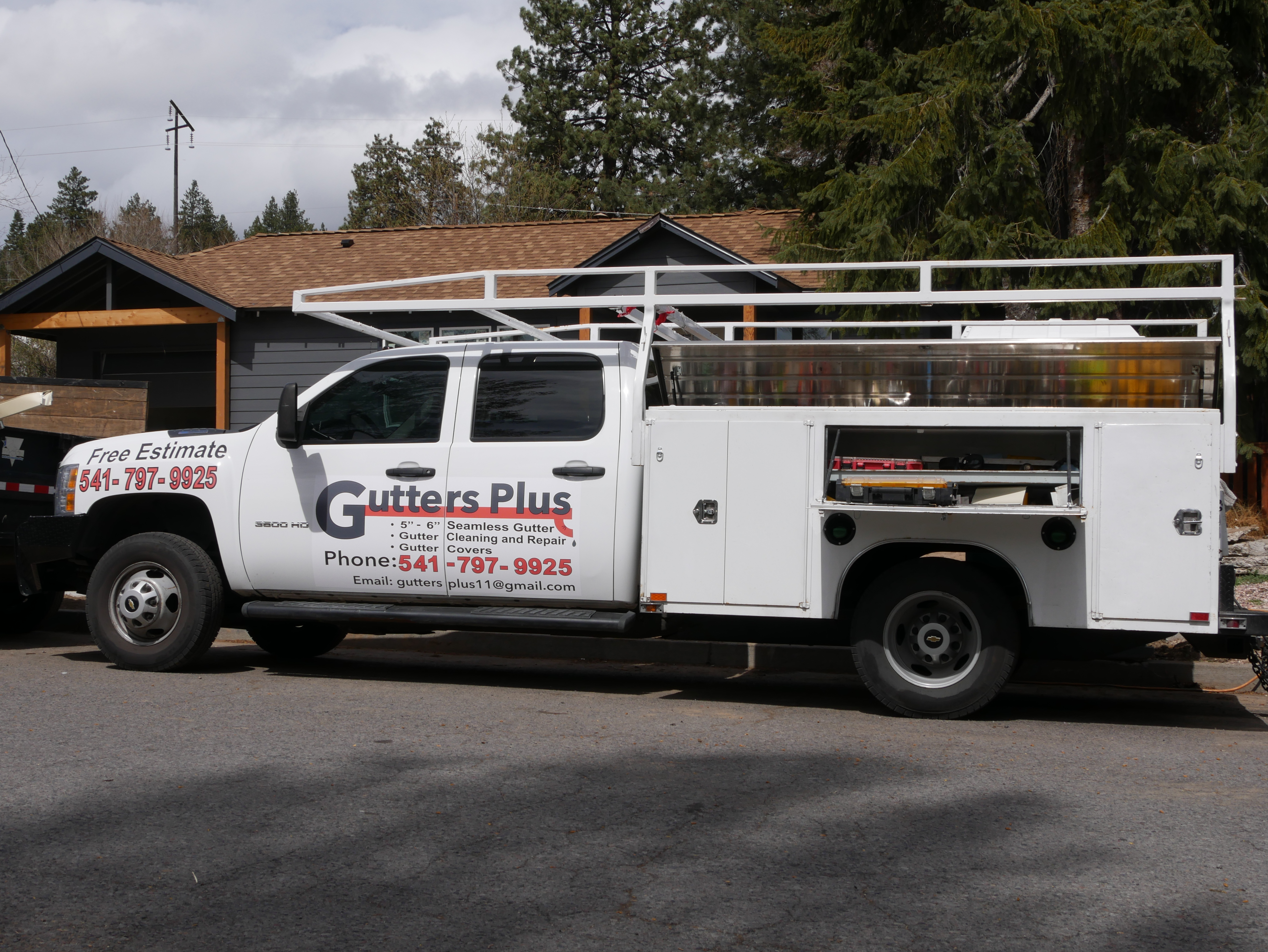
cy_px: 476
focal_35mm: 42
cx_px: 634
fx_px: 1539
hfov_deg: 44.8
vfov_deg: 34.4
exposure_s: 1/400
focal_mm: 21
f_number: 11
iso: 200
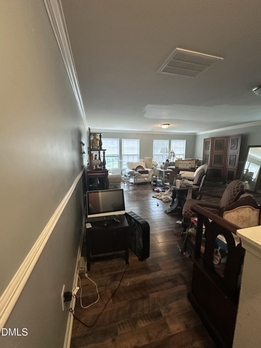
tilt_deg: -8.7
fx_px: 141
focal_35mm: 14
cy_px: 174
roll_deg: -0.8
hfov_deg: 85.7
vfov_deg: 102.1
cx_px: 130
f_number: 2.2
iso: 500
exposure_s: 1/60
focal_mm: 2.22
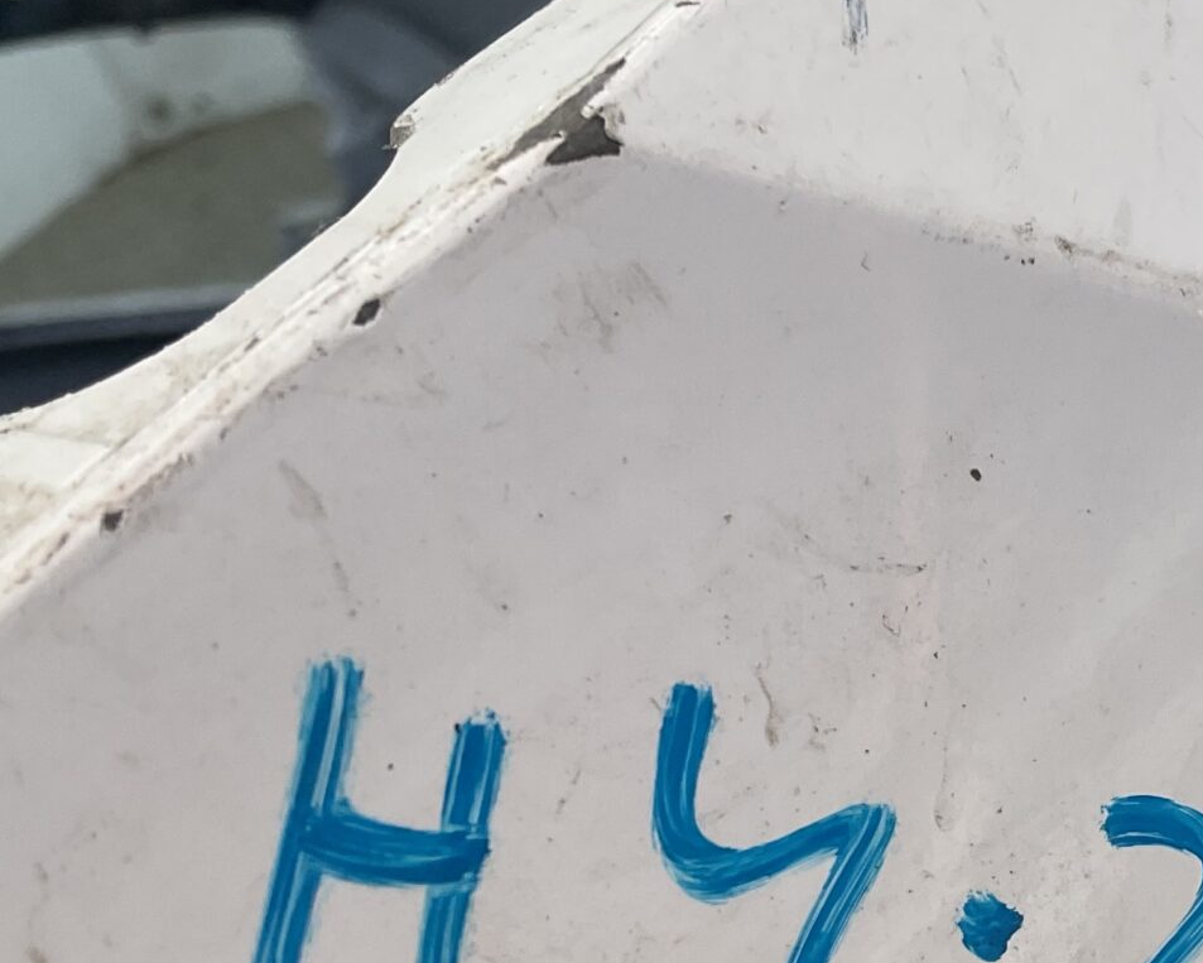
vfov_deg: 20.0
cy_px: 750
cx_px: 1212
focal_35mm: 76
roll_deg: +23.7
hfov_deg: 23.9
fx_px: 2707
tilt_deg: -32.5
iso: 16
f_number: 1.8
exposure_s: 1/234
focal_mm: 3
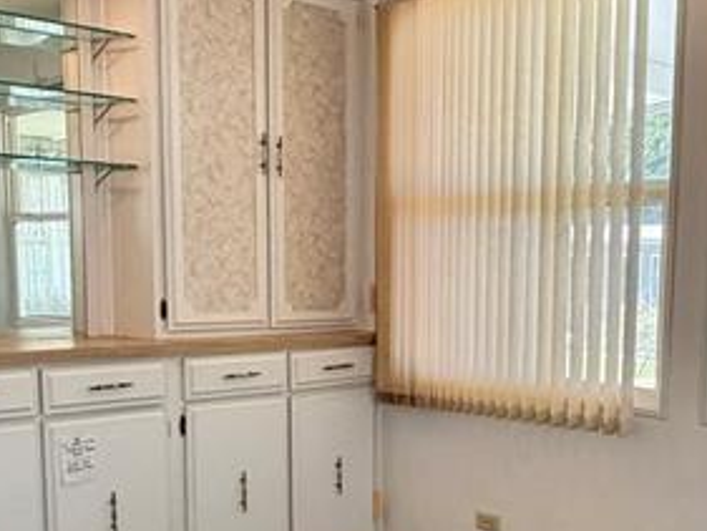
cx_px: 453
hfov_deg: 37.2
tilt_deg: -5.8
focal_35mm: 51
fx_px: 1042
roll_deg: -0.6
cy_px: 398
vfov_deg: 28.2
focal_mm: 2.22
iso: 160
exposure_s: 1/120
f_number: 2.2
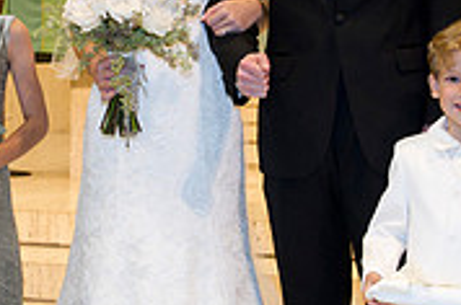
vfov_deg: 13.5
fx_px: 1291
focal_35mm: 101
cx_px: 158
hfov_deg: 20.2
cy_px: 93
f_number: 5
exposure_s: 1/80
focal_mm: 31
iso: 1600
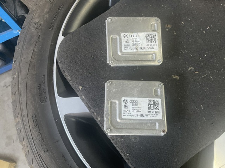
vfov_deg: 48.2
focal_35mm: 29
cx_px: 112
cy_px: 84
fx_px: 188
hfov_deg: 61.7
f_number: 1.8
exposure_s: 1/33
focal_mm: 3
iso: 320
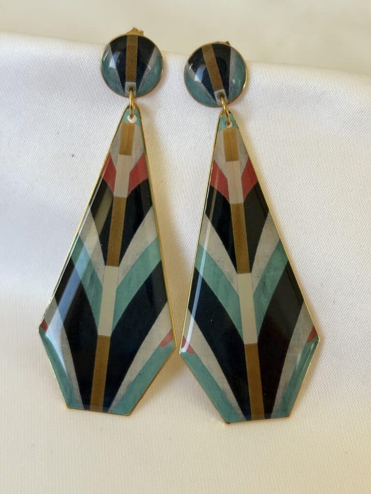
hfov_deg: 28.0
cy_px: 247
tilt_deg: -49.3
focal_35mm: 52
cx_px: 186
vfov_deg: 36.8
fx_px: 743
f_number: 1.6
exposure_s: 1/166
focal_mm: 5.96
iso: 50
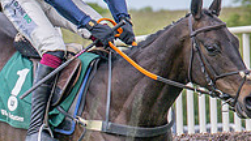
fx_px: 3674
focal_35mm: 552
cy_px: 95
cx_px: -3
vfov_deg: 2.2
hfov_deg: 3.9
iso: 400
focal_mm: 82
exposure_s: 1/2000
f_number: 4
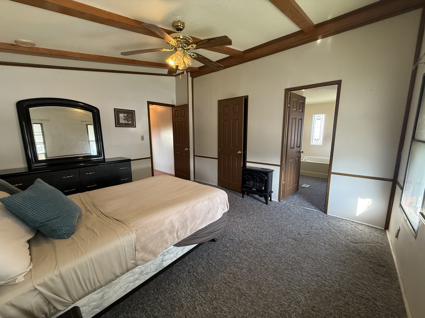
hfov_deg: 102.1
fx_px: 172
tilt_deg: -9.2
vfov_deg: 85.7
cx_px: 212
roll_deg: +0.9
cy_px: 159
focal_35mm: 14
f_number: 2.2
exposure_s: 1/67
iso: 320
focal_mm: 2.22
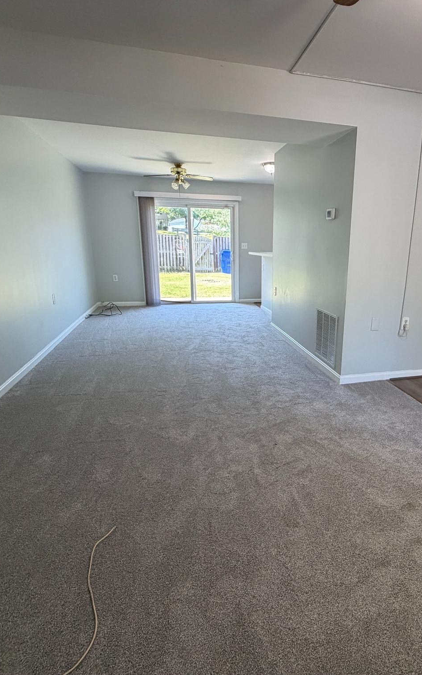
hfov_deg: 58.4
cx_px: 279
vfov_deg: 85.1
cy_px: 339
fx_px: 368
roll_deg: -0.4
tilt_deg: -14.9
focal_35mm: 20
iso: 200
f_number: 2.2
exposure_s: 1/120
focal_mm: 2.22
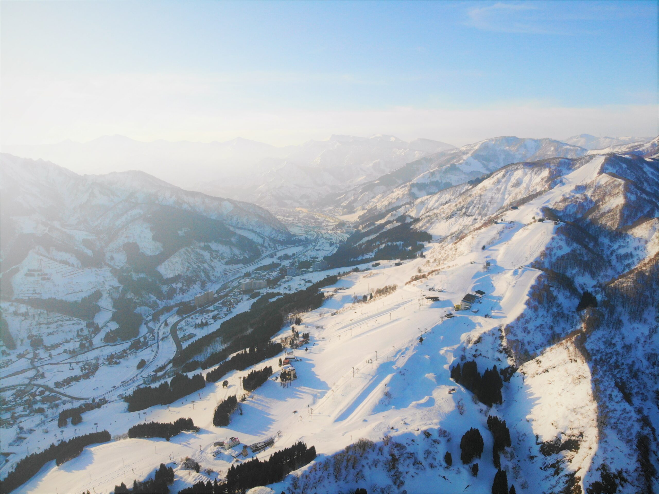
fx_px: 457
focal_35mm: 24
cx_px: 330
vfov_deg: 56.8
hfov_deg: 71.6
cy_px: 247
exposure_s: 1/1307
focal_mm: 4.5
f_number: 2.8
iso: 107
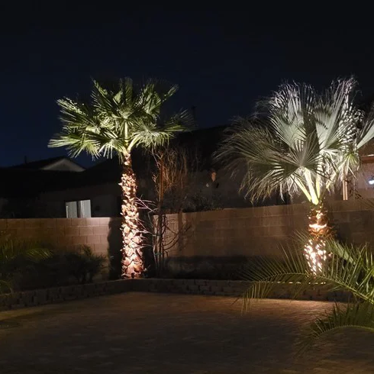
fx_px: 587
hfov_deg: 35.3
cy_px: 243
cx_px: 176
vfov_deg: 35.1
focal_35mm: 48
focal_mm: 5.4
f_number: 1.8
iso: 1250
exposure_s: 1/11
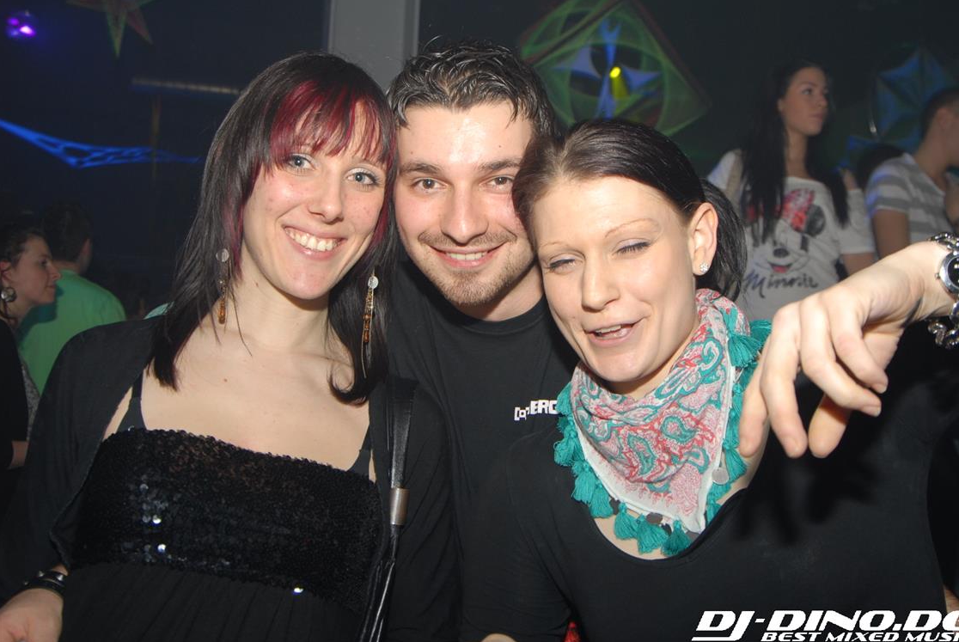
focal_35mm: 37
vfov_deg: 36.0
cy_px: 315
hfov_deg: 51.8
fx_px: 987
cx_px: 490
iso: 200
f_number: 5.6
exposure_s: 1/6
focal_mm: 24
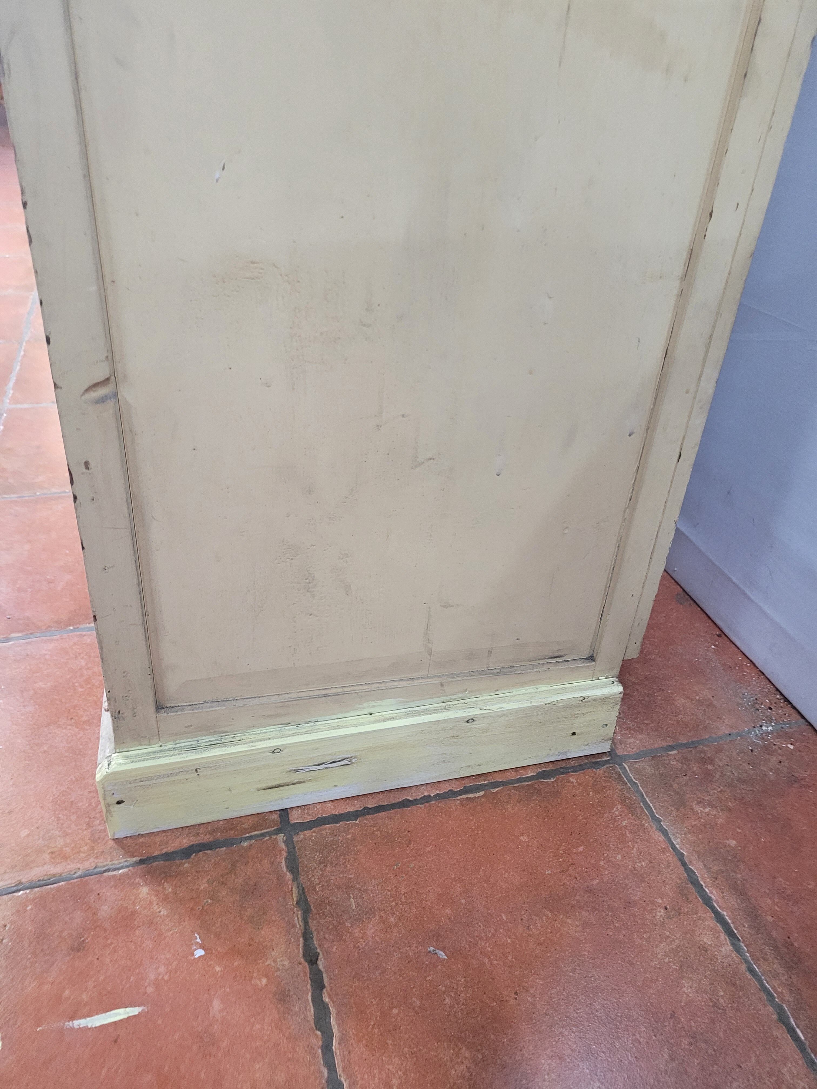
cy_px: 544
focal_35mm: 26
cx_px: 408
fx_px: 818
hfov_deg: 53.1
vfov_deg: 67.3
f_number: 1.8
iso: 500
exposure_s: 1/50
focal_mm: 5.4
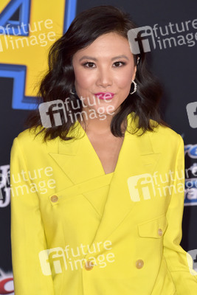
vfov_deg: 10.3
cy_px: 148
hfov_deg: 6.9
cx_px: 98
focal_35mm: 200
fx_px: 1640
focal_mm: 200
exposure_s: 1/250
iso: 500
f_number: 7.1
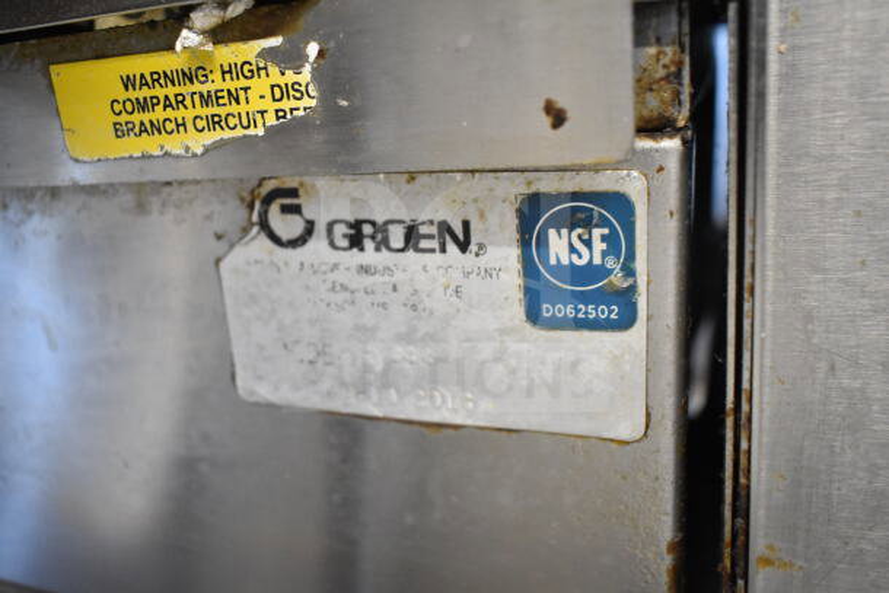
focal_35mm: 33
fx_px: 815
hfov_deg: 57.2
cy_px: 296
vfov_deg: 40.0
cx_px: 444
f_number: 3.8
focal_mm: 22
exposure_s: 1/30
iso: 2500
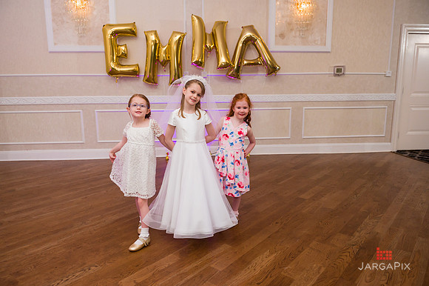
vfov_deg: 49.5
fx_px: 310
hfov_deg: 69.4
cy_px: 143
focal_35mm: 26
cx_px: 214
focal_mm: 26
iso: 1250
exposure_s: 1/200
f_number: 5
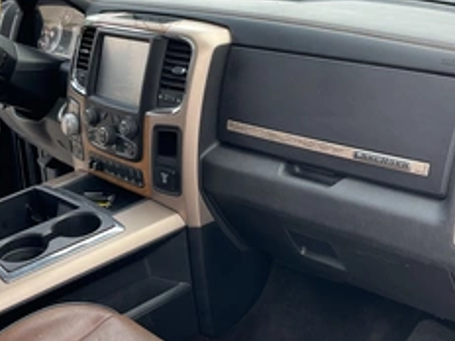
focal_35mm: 50
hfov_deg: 38.1
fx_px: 657
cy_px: 159
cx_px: 253
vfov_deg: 29.1
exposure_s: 1/122
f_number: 1.8
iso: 20
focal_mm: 3
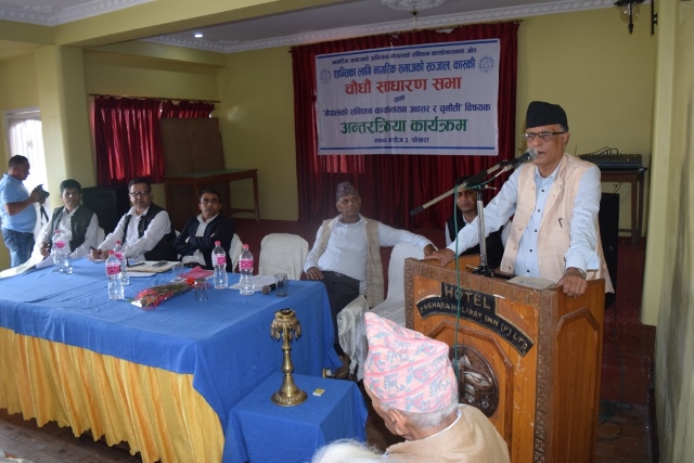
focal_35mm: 27
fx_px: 521
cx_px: 347
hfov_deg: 67.4
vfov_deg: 48.0
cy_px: 232
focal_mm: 18
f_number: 4.5
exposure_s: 1/80
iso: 800
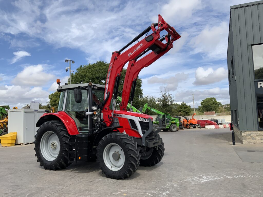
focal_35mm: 29
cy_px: 98
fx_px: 220
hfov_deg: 61.7
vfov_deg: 48.2
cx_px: 132
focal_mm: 3
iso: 16
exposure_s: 1/2538
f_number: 1.8
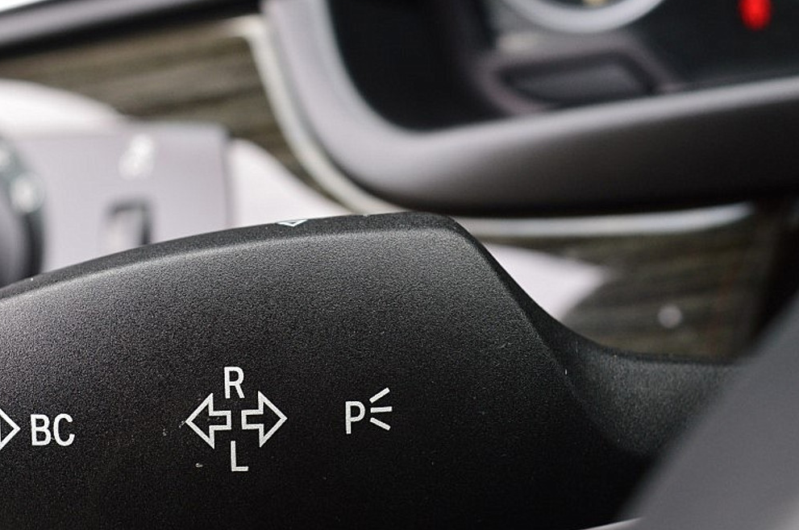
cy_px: 339
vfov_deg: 15.3
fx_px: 1973
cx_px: 247
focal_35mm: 89
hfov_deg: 22.8
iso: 500
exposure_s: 1/60
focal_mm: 42
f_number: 8
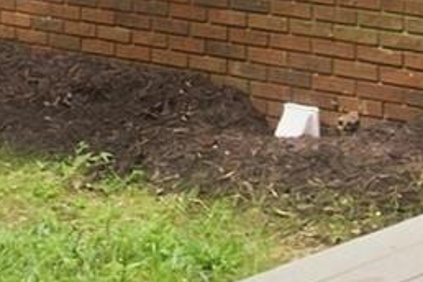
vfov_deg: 10.0
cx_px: 148
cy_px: -196
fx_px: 1539
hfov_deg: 15.6
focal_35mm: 131
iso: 100
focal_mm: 11
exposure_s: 1/20
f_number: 8
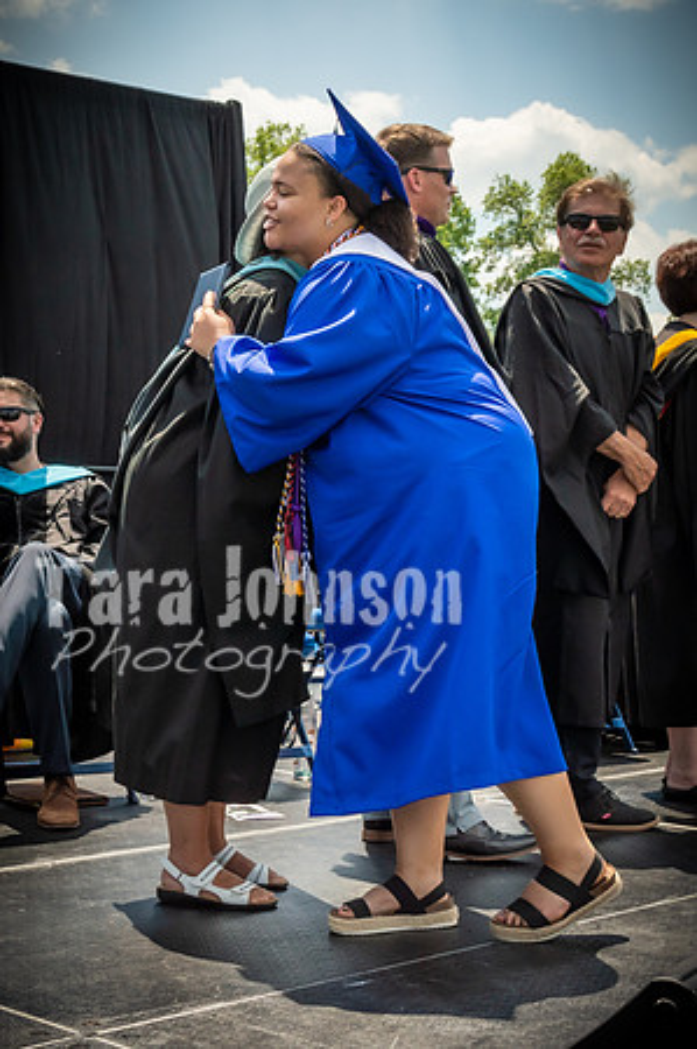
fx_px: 1811
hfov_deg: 21.6
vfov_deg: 32.3
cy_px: 464
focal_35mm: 62
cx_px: 201
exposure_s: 1/800
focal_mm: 22
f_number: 7.1
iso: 200
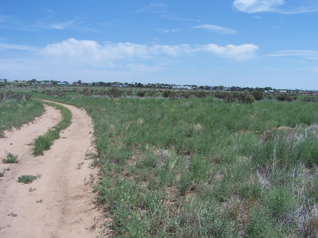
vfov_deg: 37.7
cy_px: 119
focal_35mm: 38
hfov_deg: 49.0
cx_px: 159
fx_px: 349
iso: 80
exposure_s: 1/1000
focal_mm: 6.3
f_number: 4
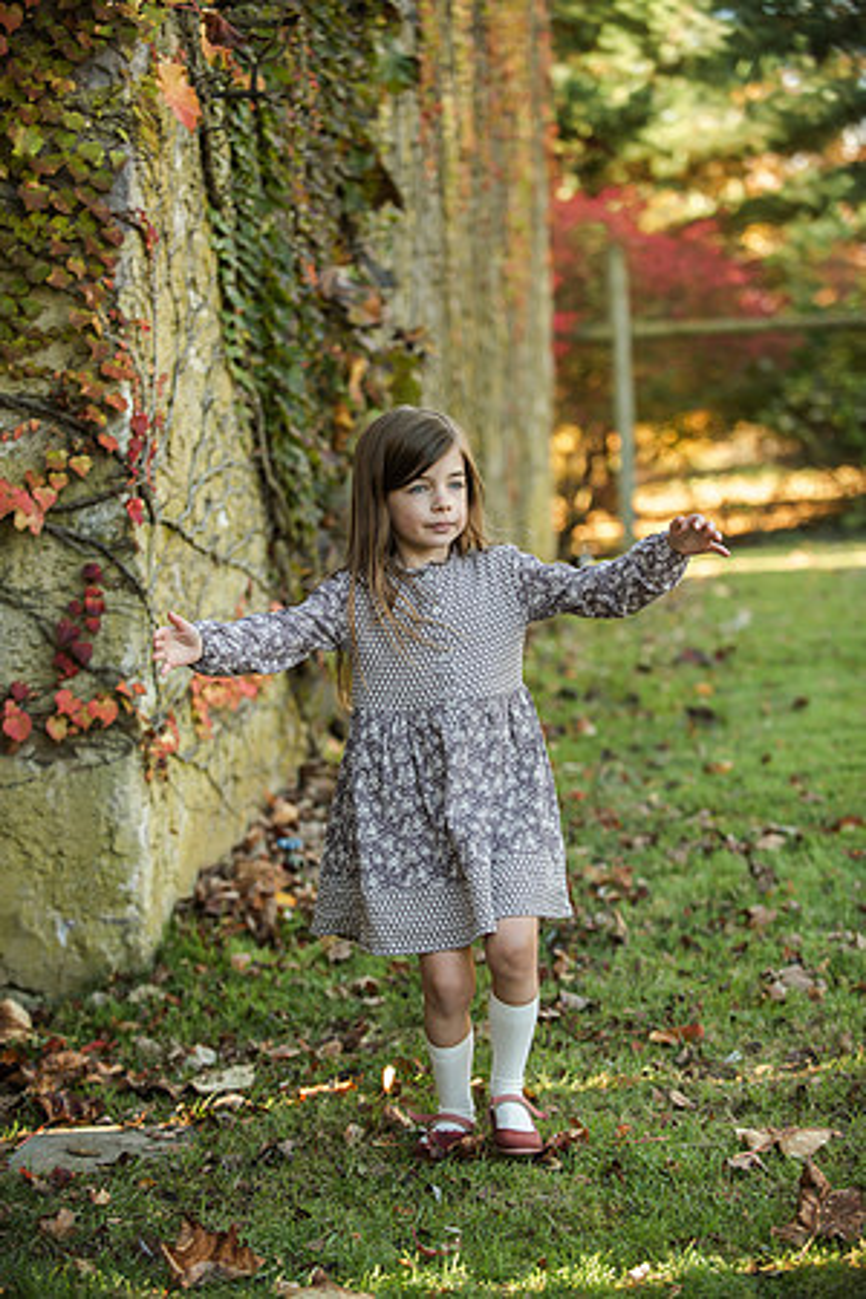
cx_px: 433
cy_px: 650
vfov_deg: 25.4
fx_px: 2886
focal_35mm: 80
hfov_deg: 17.1
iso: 500
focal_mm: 80
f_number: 3.2
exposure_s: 1/400
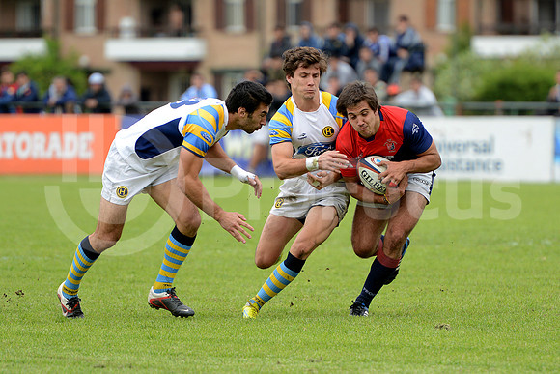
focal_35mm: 270
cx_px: 280
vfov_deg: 5.1
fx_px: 4201
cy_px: 187
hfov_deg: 7.6
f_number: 4
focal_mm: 270
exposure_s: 1/800
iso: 320
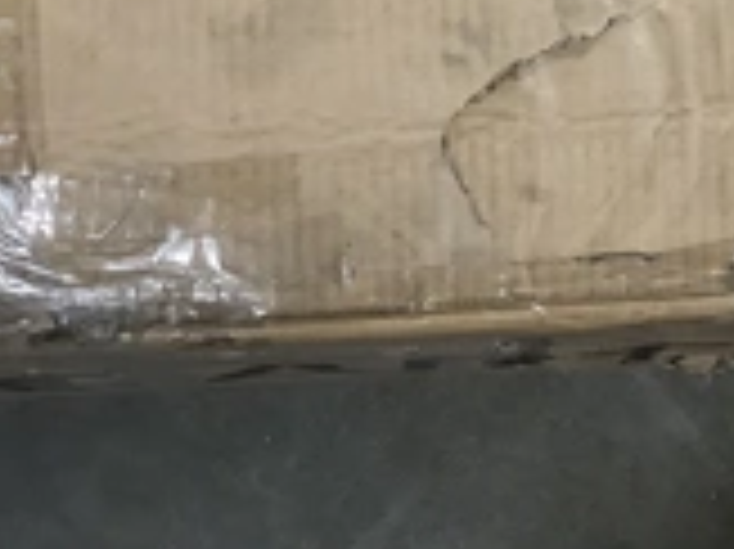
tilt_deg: -70.7
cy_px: -117
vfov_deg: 18.3
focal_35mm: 76
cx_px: 662
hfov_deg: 24.9
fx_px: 1610
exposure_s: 1/30
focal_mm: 3.3
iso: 400
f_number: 2.4
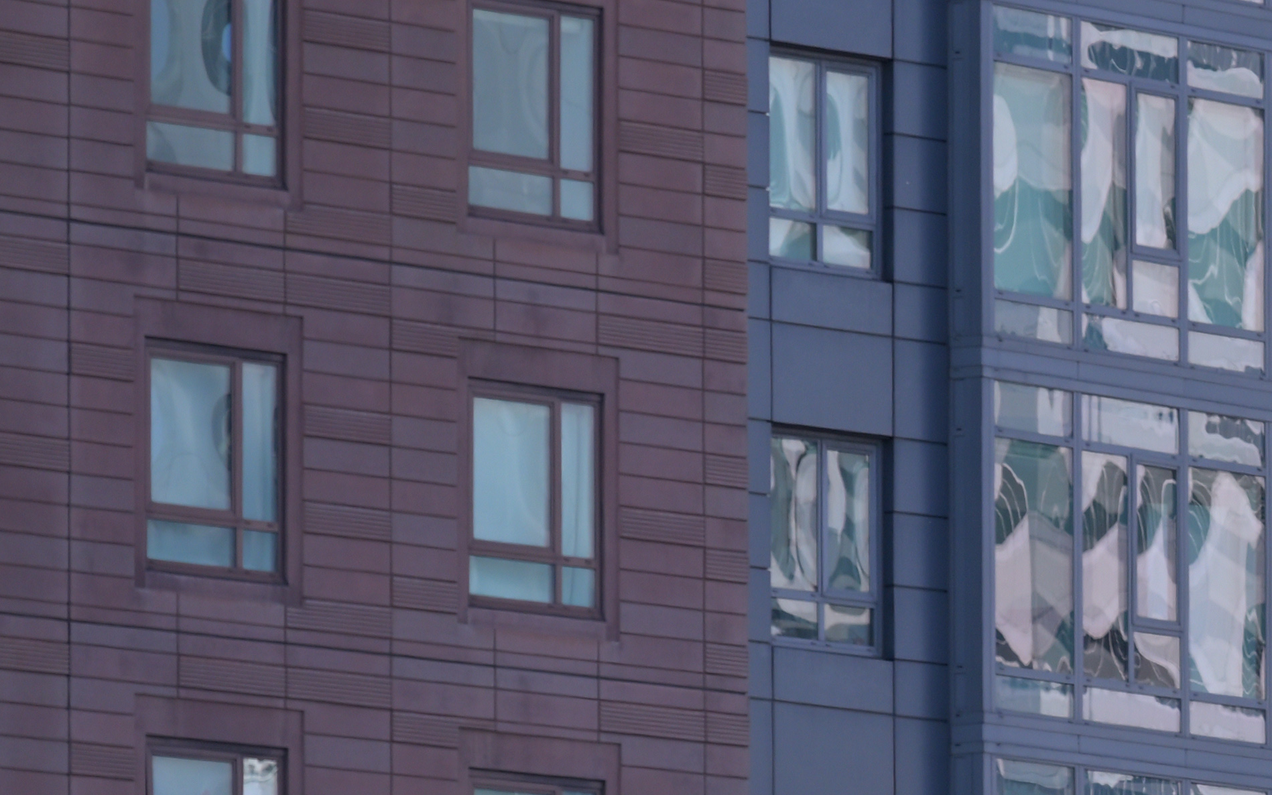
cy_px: 1534
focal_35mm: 532
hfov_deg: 3.9
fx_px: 18441
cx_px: 2659
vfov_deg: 2.5
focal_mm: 120
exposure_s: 1/250
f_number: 5.6
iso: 64
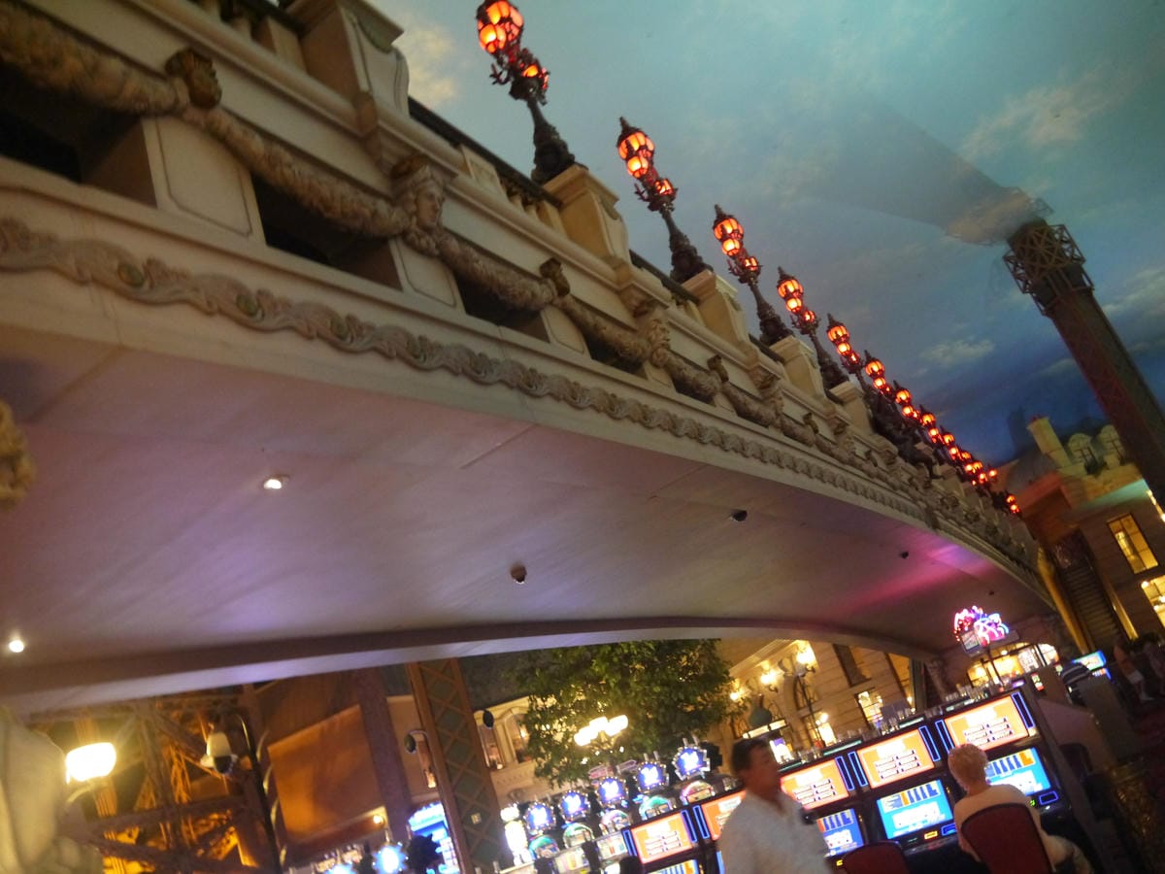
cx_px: 582
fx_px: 942
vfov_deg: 49.7
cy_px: 437
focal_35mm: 28
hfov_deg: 63.4
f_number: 3.5
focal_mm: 14
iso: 1600
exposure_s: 1/25
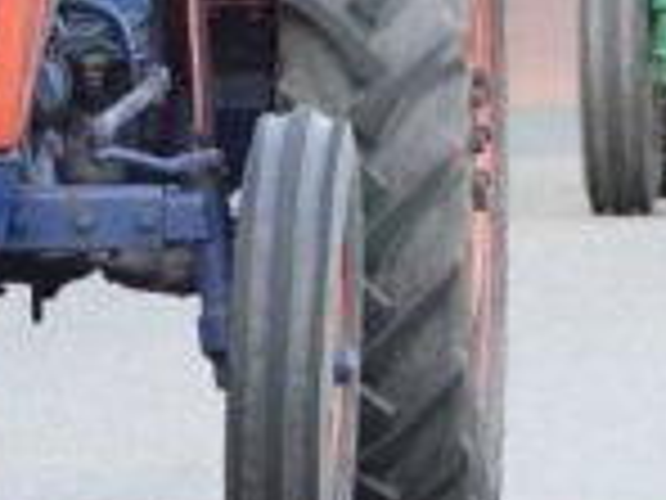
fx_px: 30437
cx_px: 76
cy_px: -633
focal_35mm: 1582
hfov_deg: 1.3
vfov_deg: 0.9
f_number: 4
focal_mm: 87.11
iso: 3200
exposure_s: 1/1600
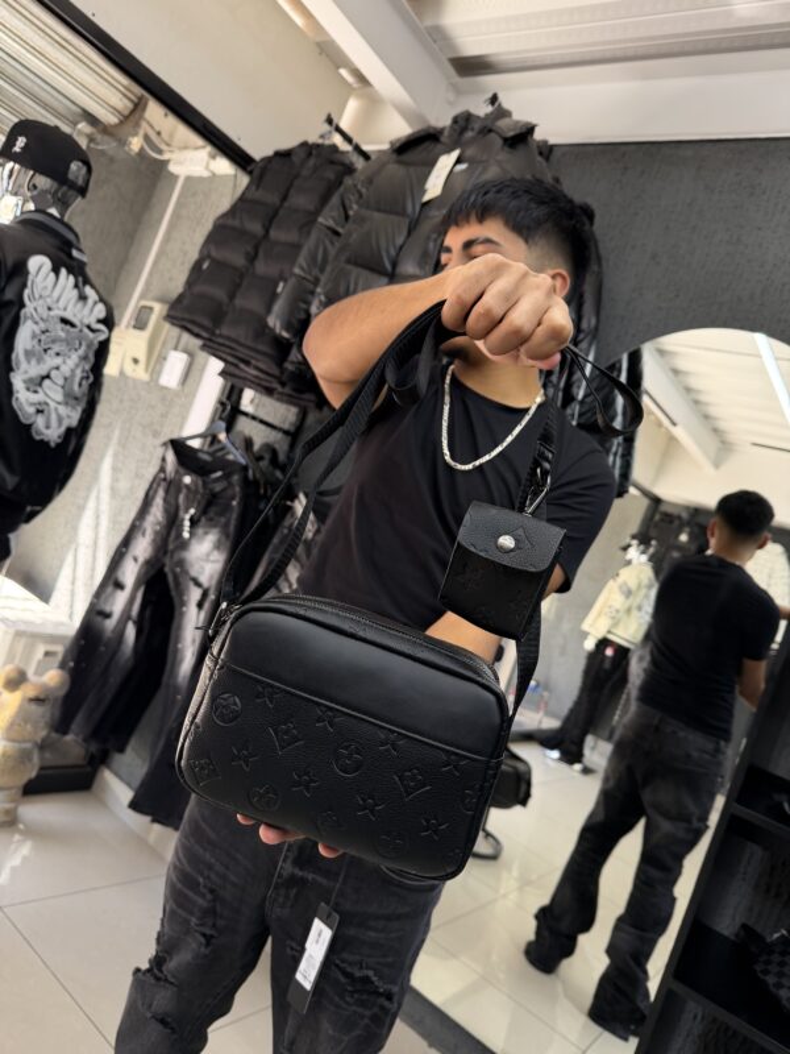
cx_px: 395
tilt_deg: +1.5
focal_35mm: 24
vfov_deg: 71.6
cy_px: 527
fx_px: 730
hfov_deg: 56.8
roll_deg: -20.1
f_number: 1.78
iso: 160
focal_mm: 6.76
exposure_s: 1/228
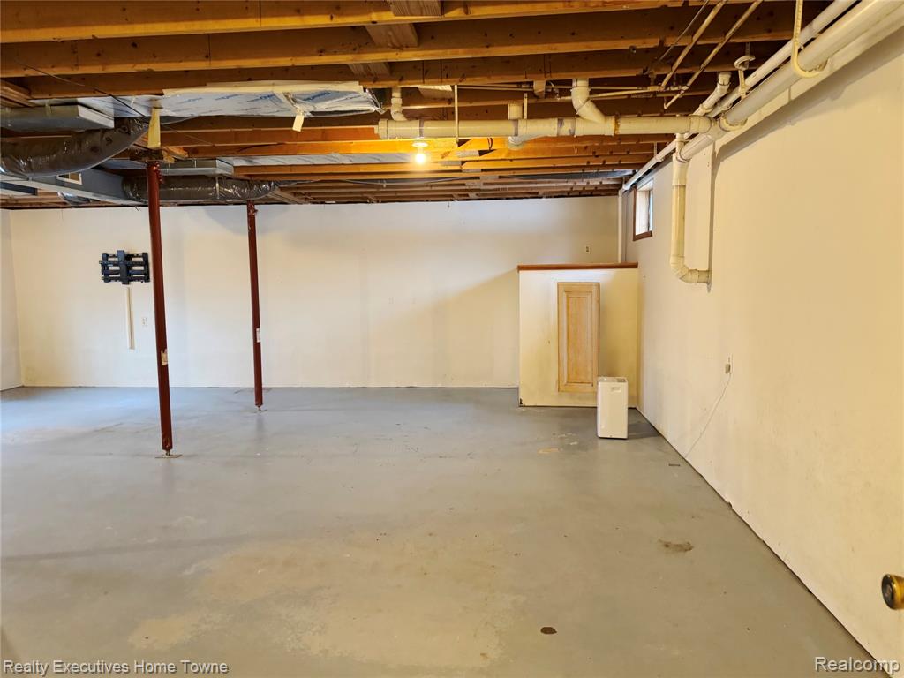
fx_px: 627
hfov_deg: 71.6
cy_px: 339
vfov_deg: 56.8
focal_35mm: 24
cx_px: 452
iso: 500
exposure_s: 1/60
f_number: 1.78
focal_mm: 6.76
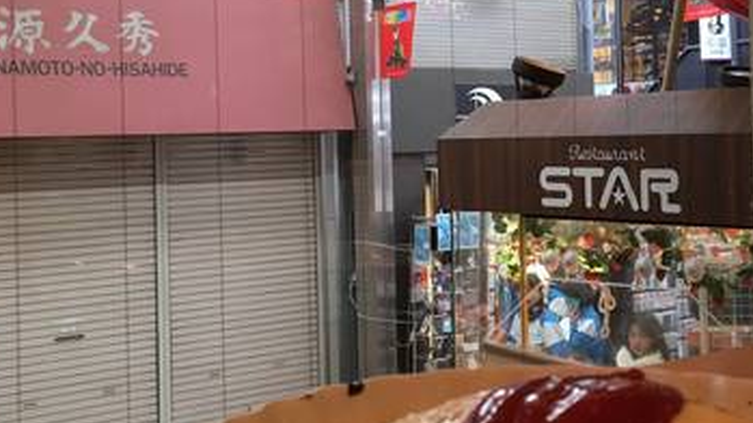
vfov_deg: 20.6
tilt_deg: +0.5
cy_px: 125
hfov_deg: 35.9
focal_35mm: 58
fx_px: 1158
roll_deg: +1.3
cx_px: 455
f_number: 2.2
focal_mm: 4.15
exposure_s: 1/30
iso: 64
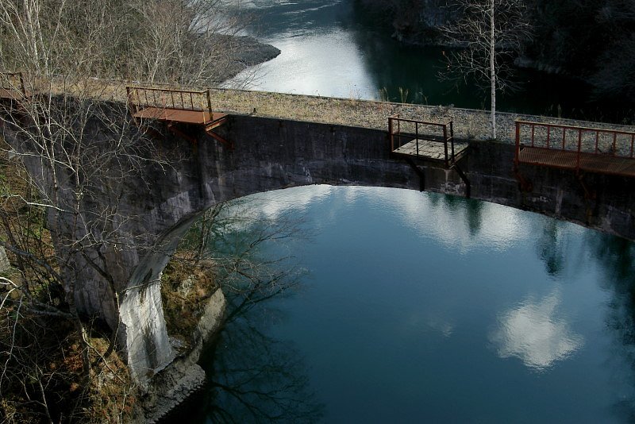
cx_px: 318
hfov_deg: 46.4
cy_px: 212
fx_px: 741
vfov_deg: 31.9
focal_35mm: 42
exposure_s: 1/200
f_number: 8
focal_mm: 28
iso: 200
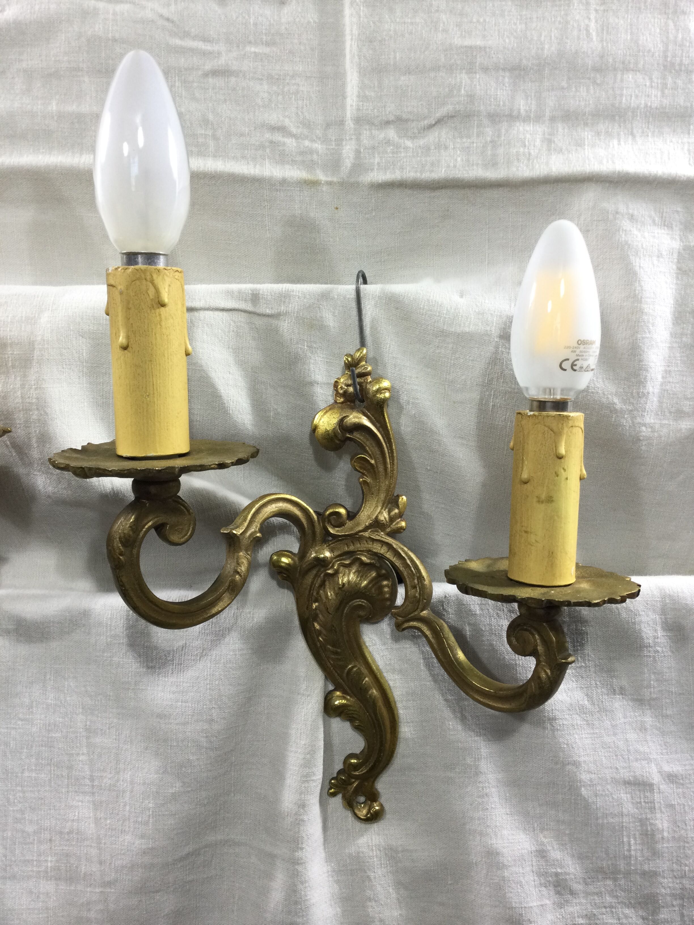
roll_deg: +0.6
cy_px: 462
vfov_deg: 58.4
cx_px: 347
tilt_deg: -4.8
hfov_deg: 45.4
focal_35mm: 31
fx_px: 829
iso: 25
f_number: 2.4
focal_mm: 3.3
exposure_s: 1/33
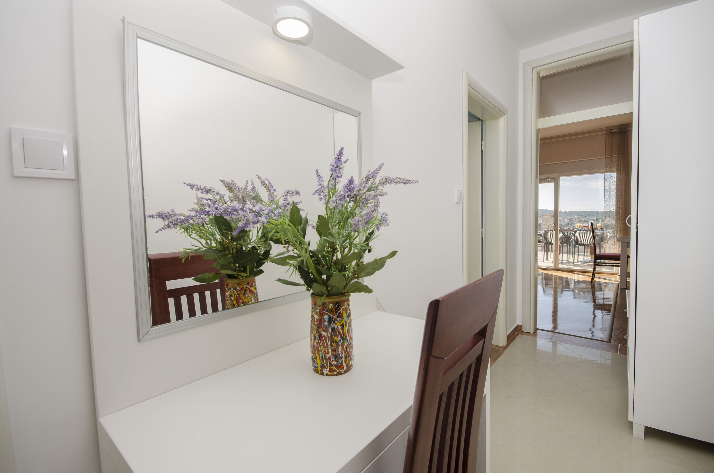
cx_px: 357
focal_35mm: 15
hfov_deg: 100.5
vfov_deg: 77.1
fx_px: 297
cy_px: 236
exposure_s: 1/80
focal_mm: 10
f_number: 9
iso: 100
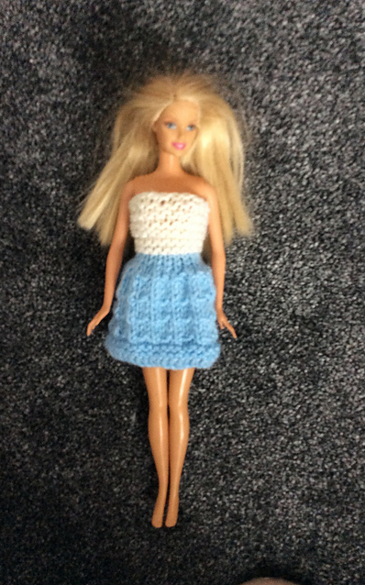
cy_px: 292
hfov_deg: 37.2
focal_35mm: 34
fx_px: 542
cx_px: 201
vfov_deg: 56.7
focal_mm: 3.3
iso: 200
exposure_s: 1/25
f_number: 2.4
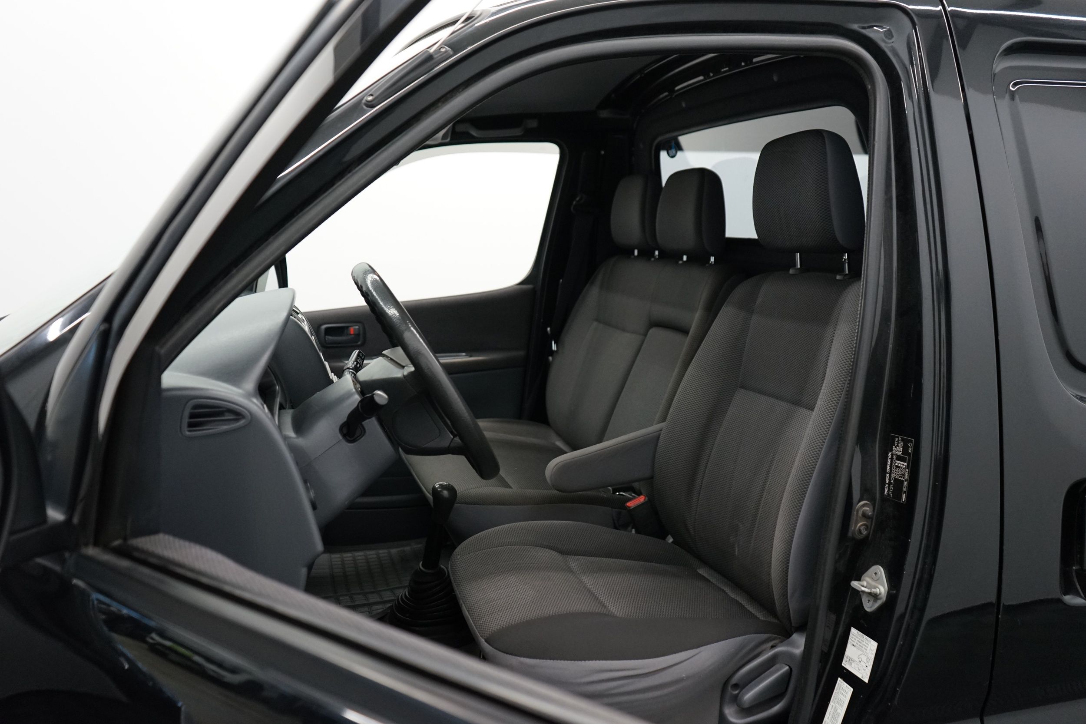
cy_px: 362
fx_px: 875
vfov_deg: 45.0
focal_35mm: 29
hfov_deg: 63.7
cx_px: 543
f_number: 3.5
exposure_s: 1/160
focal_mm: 29
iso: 2000
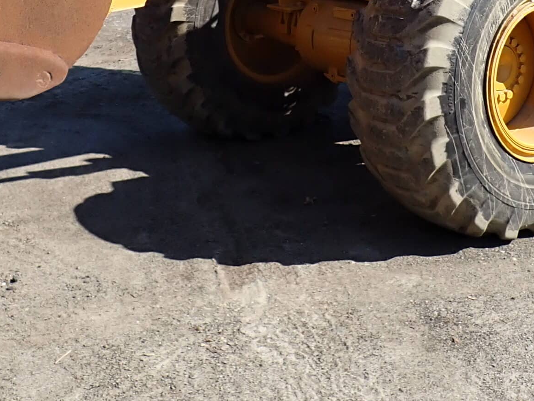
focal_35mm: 62
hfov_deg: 31.1
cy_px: -93
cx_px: 307
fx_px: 957
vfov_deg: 21.7
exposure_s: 1/125
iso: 100
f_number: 8
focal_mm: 4.5
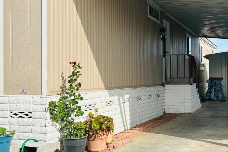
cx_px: 175
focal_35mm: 50
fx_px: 317
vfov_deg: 27.0
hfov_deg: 38.4
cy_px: 66
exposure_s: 1/3597
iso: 80
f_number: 1.78
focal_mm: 6.86
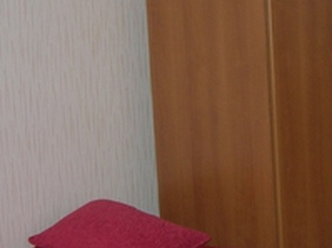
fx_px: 1006
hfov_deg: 18.4
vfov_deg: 14.0
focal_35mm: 105
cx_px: 295
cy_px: 59
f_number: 2.8
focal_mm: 7.8
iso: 64
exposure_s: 1/60.1
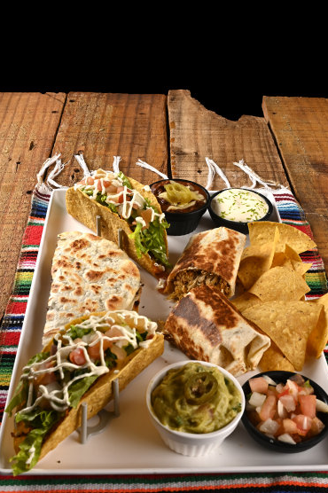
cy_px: 230
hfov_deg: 30.5
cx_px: 180
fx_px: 602
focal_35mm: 44
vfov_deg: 44.5
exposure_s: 1/100
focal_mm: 40
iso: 200
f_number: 16
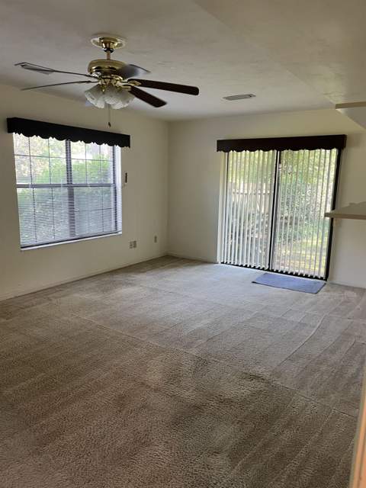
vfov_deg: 67.3
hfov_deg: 53.1
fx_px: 367
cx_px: 183
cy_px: 244
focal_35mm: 26
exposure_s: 1/60
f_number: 1.6
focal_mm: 5.1
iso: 100
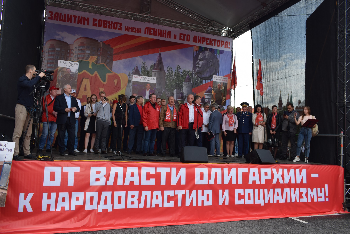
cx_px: 175
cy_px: 117
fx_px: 292
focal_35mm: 30
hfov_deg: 61.9
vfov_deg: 43.6
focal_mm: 20
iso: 100
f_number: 6.3
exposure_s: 1/160
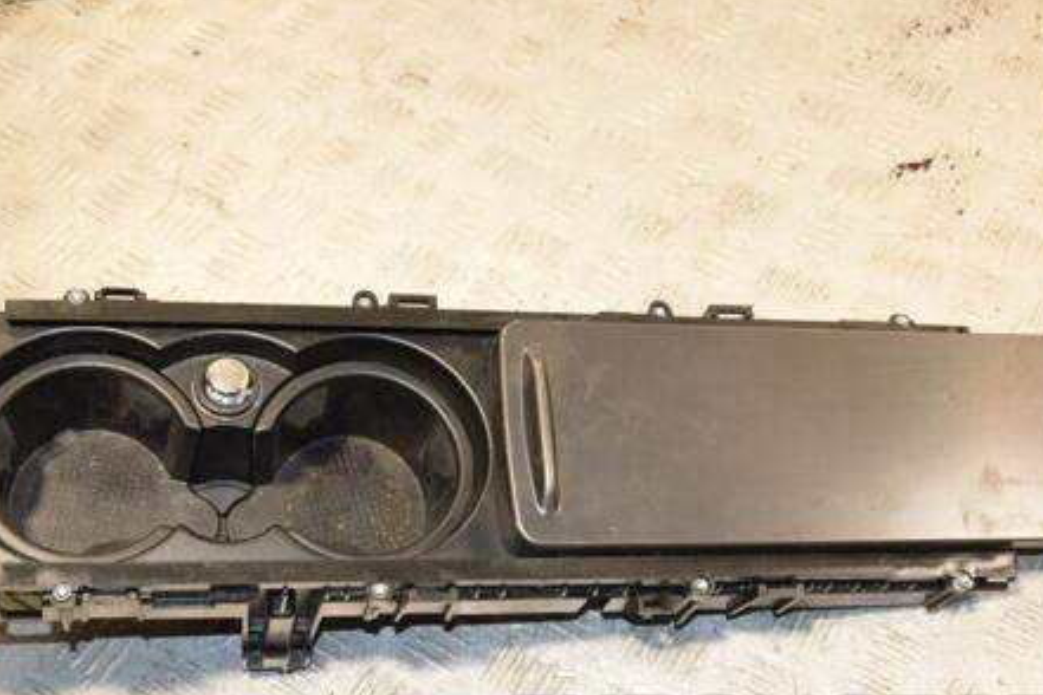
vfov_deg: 27.5
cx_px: 461
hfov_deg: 40.3
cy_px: 416
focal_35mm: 49
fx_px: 1420
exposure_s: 1/200
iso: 800
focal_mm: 24
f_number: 6.3
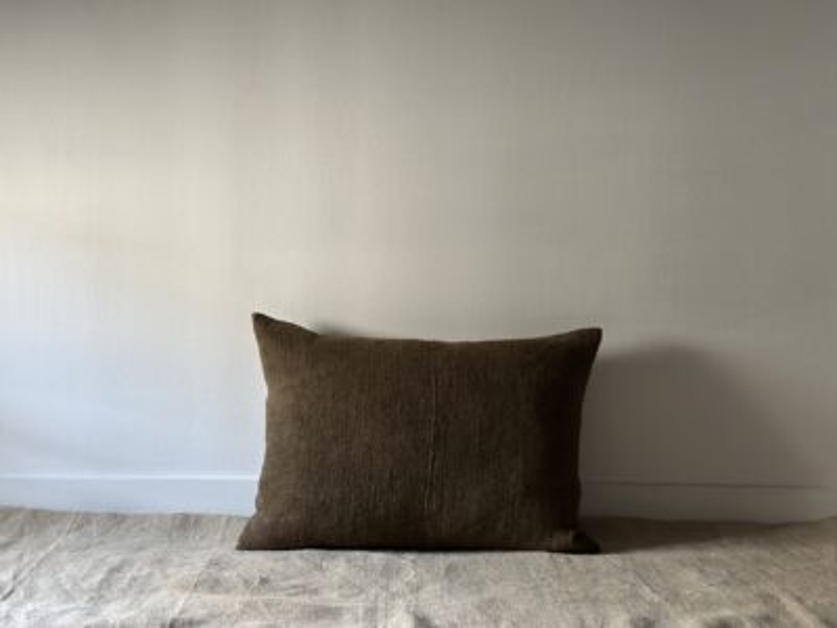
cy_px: 314
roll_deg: -0.9
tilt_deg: -4.5
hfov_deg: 39.7
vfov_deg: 30.3
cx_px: 418
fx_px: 1161
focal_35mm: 48
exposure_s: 1/60
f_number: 1.78
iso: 200
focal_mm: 6.86
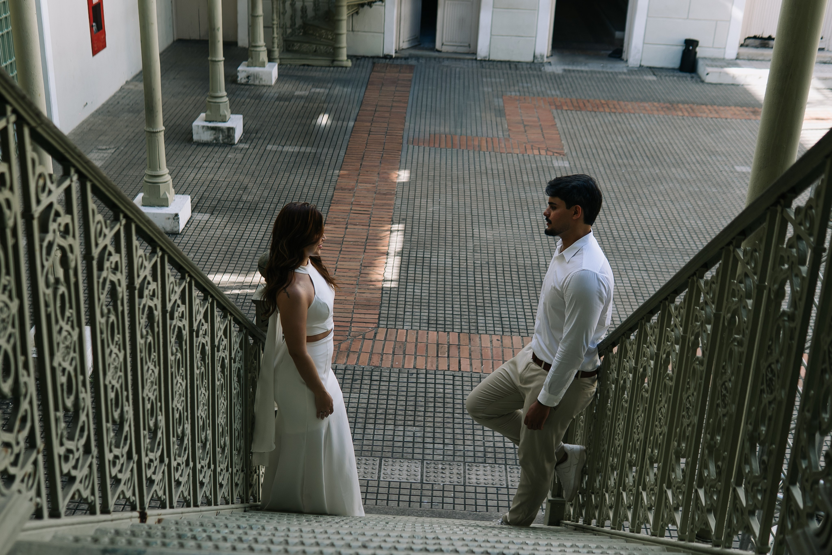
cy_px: 278
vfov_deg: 29.9
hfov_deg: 43.6
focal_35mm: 45
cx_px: 416
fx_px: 1040
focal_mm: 30
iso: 100
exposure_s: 1/200
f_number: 2.8
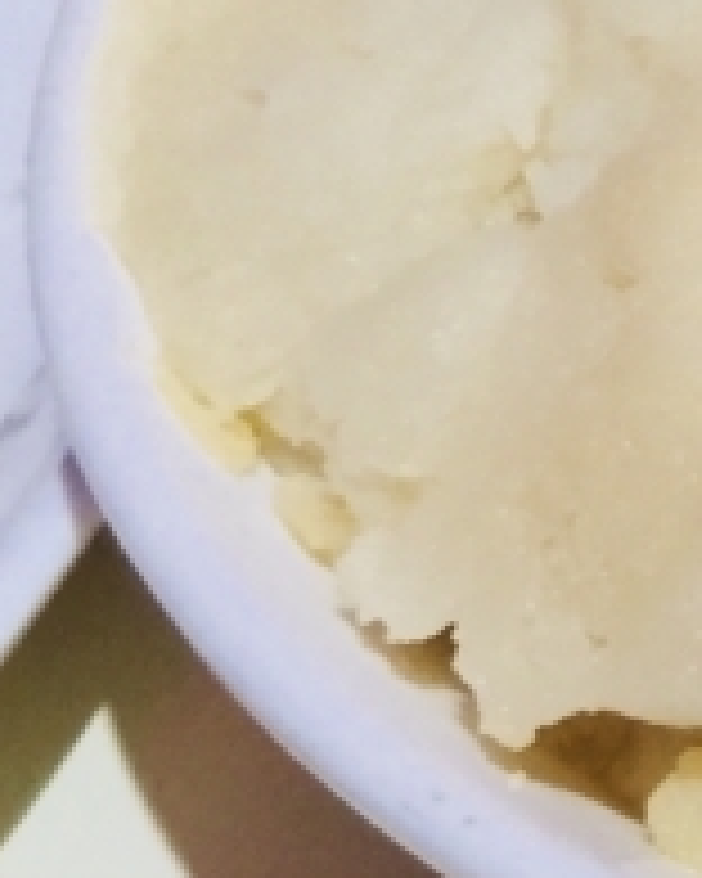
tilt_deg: -47.4
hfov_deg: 8.7
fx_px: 3870
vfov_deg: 12.8
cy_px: -9
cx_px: 2034
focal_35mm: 149
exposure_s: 1/17
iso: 64
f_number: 2.2
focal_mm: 4.15
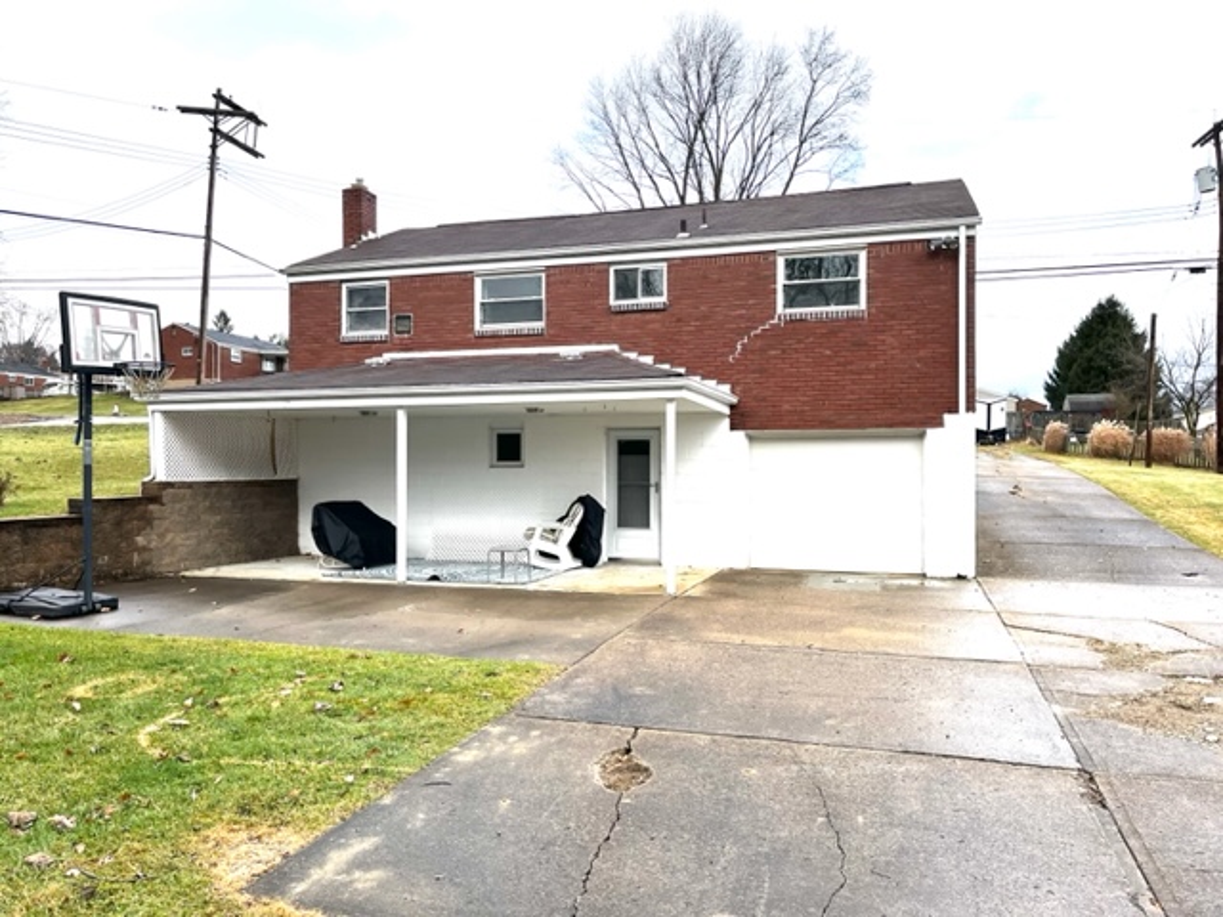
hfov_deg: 67.3
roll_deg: +0.0
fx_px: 919
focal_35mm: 26
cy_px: 458
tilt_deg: +1.8
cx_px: 612
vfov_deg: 53.1
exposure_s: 1/1497
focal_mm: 5.1
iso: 50
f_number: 1.6
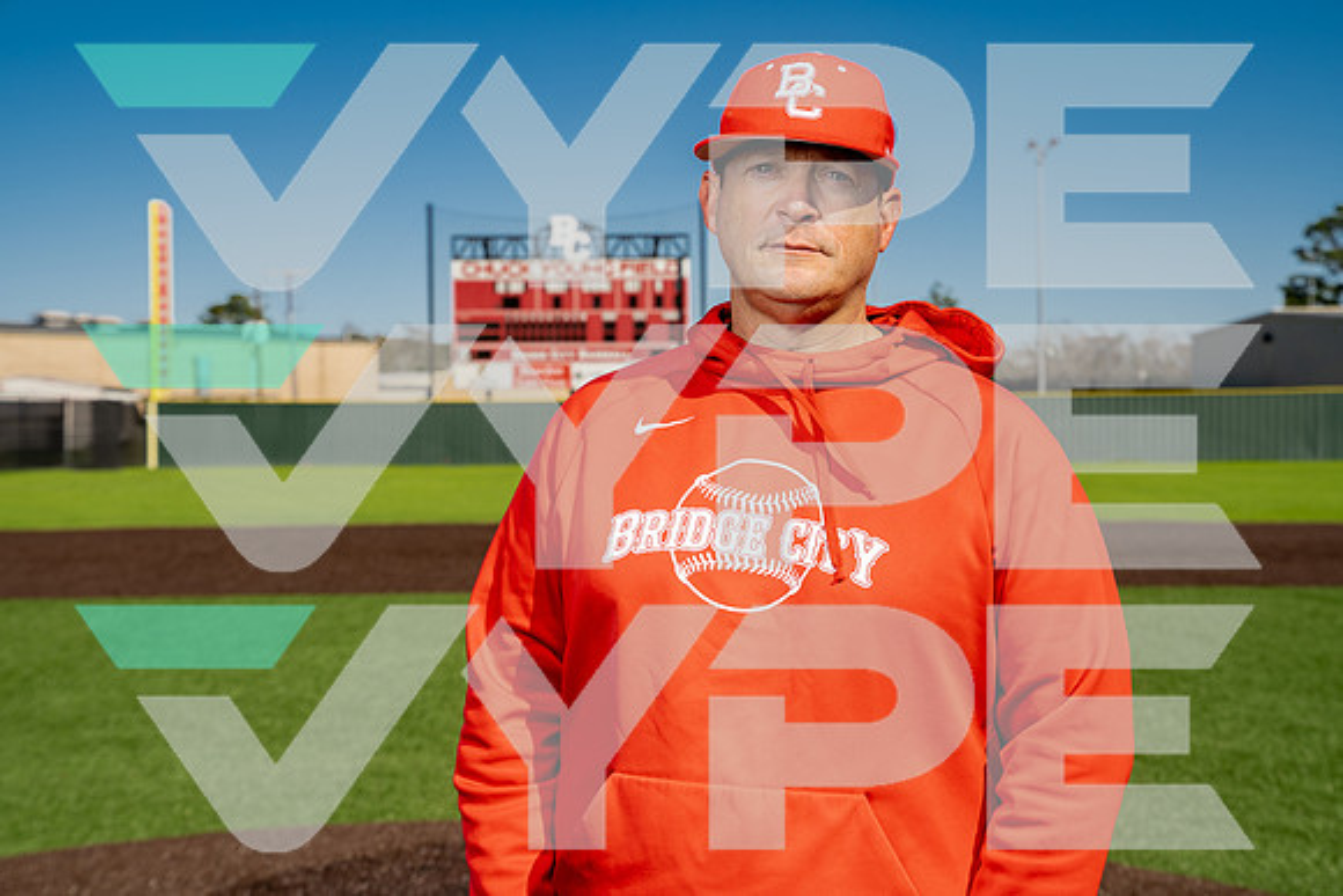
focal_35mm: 65
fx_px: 2425
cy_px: 448
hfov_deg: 31.0
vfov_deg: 20.9
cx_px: 672
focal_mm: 65
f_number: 8
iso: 100
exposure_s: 1/250
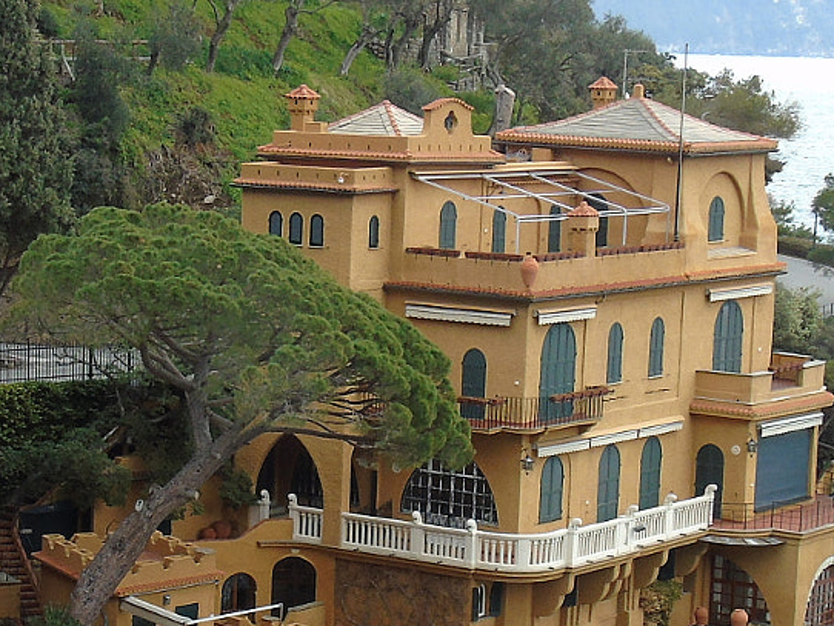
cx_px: 254
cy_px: 492
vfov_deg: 12.5
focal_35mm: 118
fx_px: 2844
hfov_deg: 16.6
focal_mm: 7.1
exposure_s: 1/80
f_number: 3.9
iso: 80
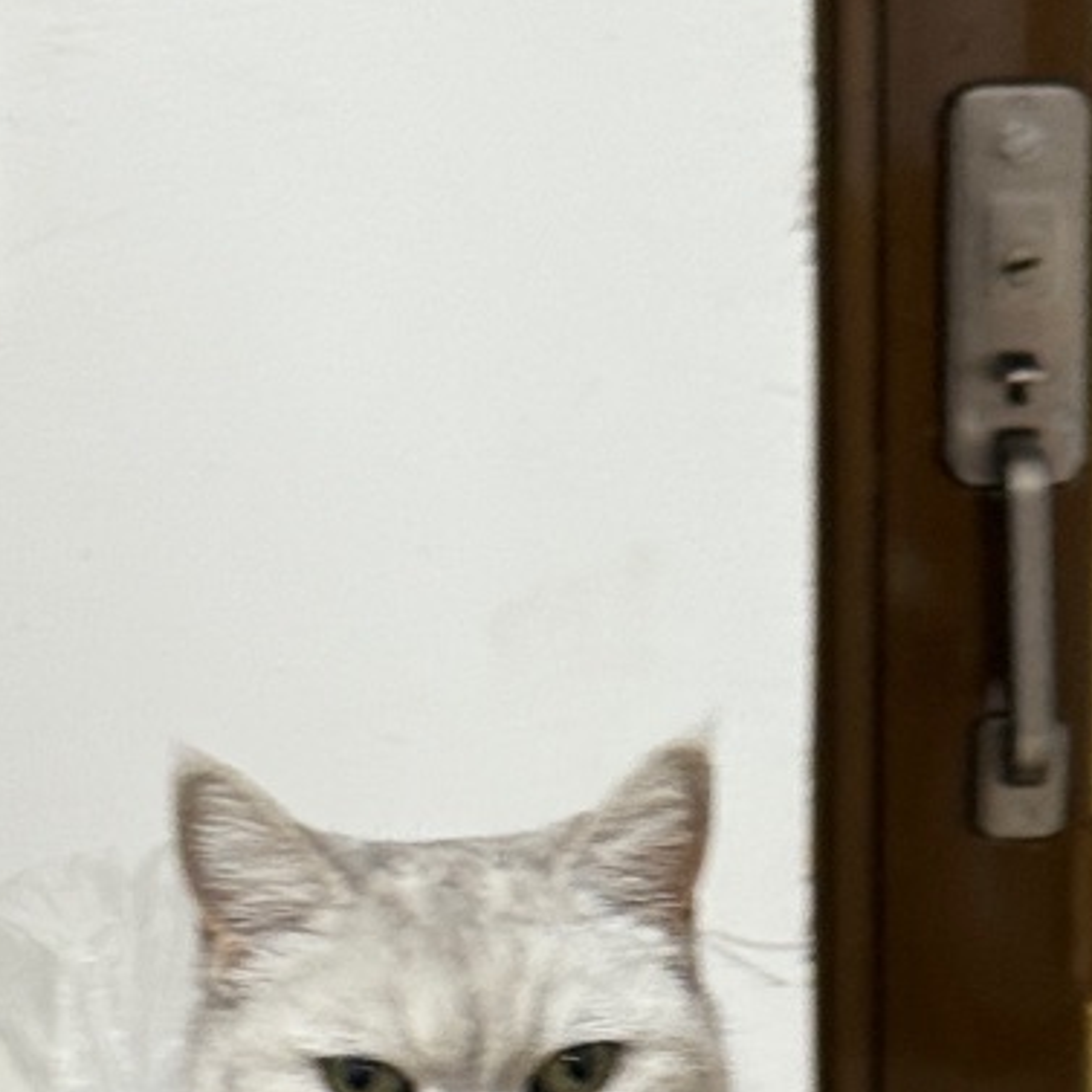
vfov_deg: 9.4
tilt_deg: -16.2
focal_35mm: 180
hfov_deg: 9.7
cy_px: 1819
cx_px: 718
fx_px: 6424
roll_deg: +0.0
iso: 125
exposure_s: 1/50
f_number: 1.78
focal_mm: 6.76
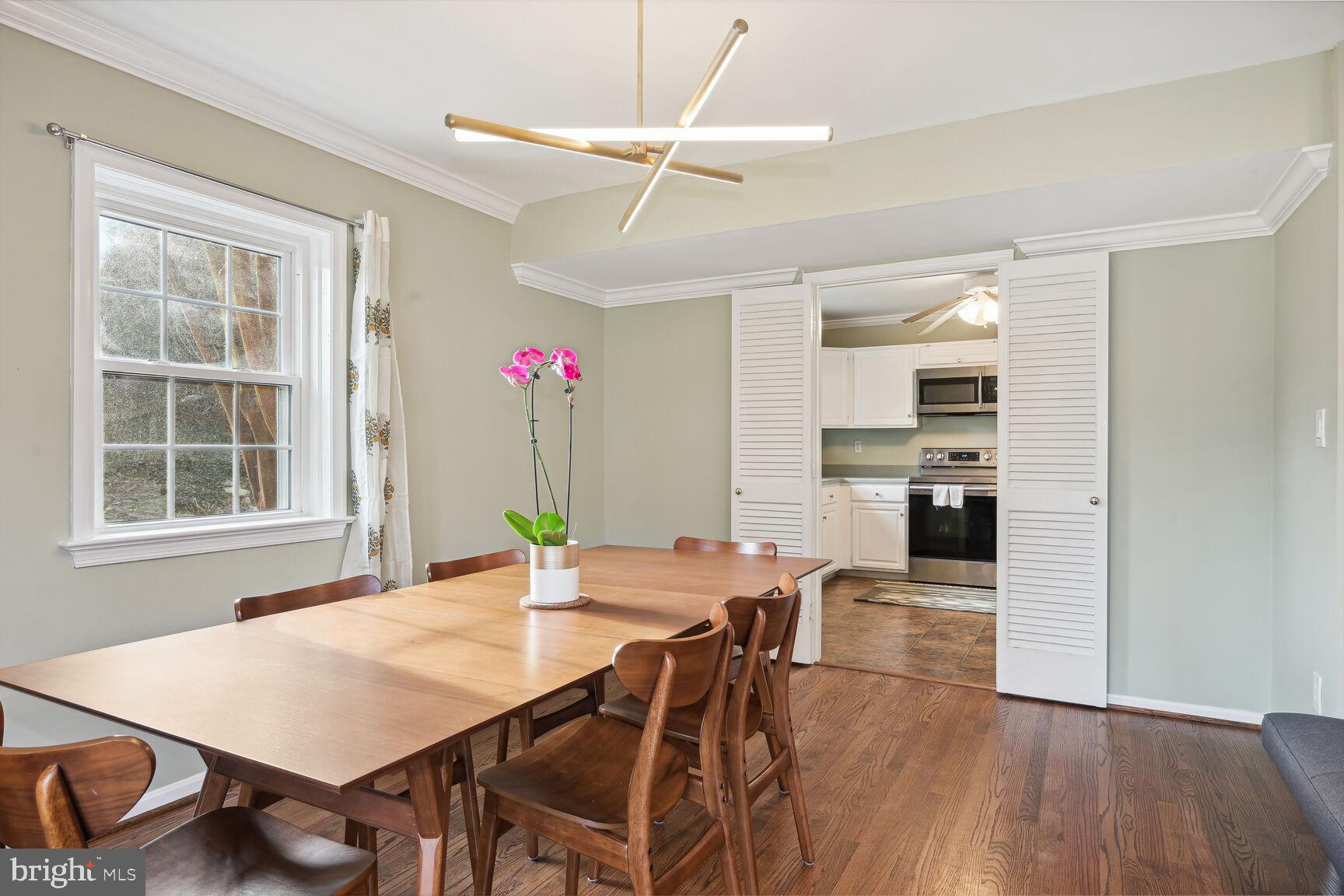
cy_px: 448
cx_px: 672
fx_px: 747
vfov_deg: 61.9
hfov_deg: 84.0
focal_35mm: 20
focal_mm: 20
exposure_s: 1.3
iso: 200
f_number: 9
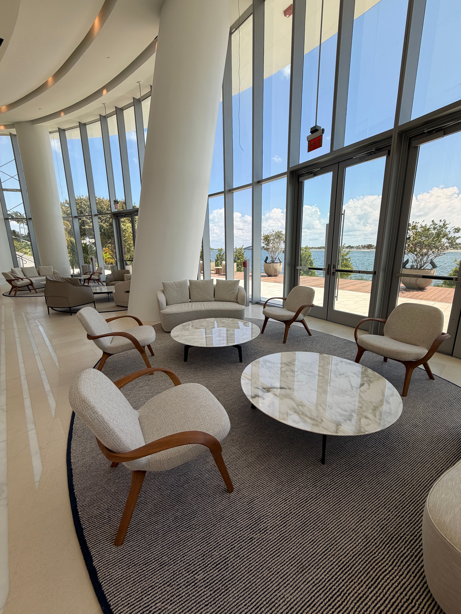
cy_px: 307
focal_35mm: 14
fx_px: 249
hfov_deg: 85.7
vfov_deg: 102.1
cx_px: 230
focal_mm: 2.22
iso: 40
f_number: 2.2
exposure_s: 1/672
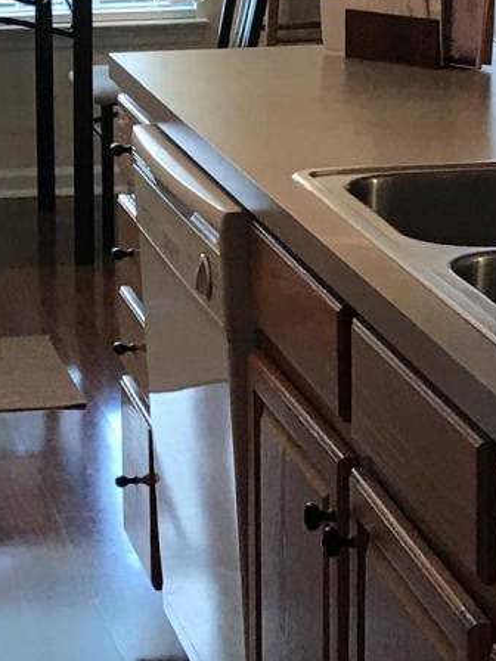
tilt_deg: -9.5
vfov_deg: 15.7
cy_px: 133
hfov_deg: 11.7
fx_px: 2388
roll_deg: +0.8
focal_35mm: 125
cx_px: -41
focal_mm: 3.99
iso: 32
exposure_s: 1/30
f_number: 1.8
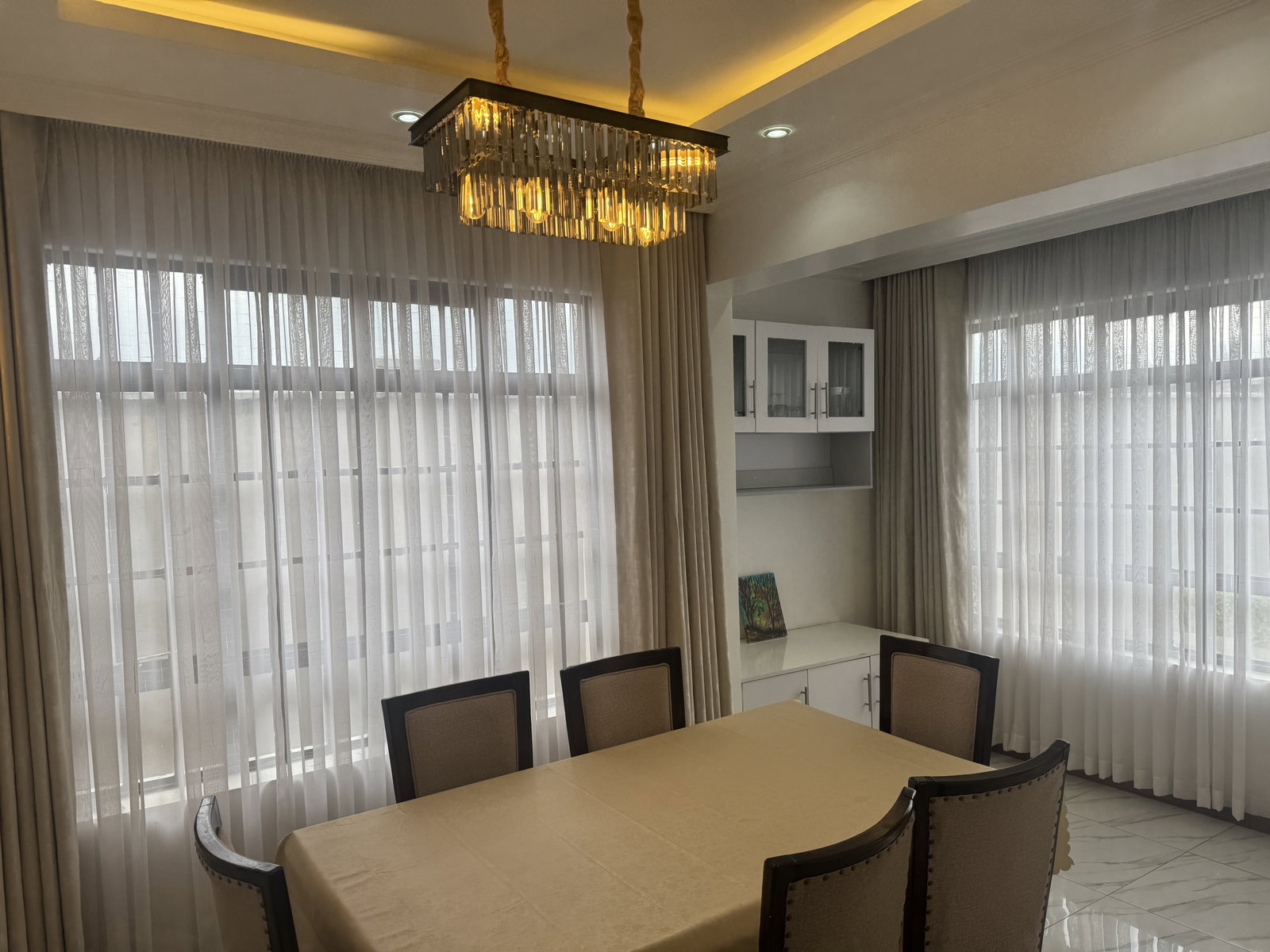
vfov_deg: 56.8
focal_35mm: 24
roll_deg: +2.1
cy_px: 476
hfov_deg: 71.6
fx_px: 881
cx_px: 635
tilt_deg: -1.7
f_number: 1.78
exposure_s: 1/567
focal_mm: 6.76
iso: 80
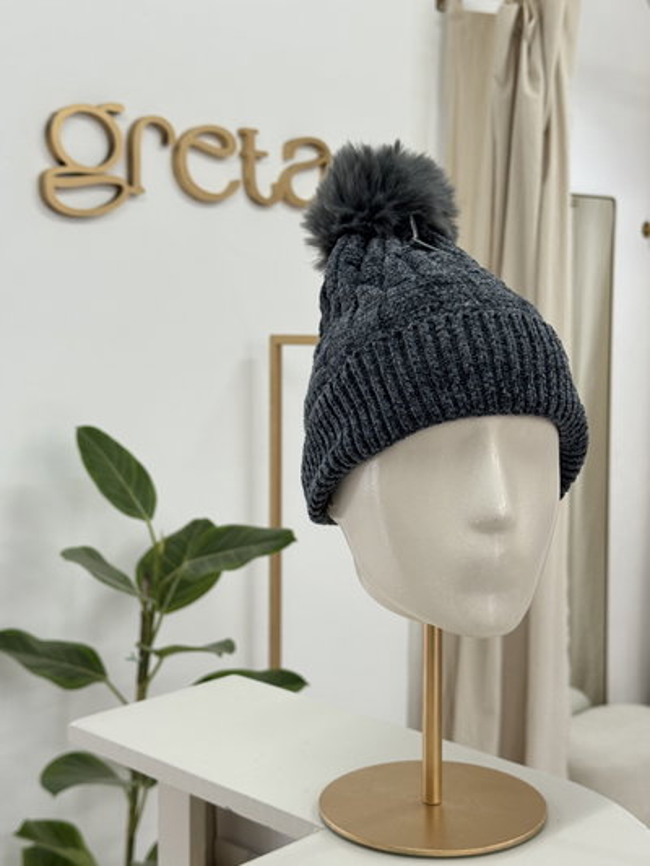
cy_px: 433
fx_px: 1201
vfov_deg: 39.6
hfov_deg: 30.3
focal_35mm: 48
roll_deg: +0.7
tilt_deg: -5.0
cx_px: 325
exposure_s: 1/100
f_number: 1.78
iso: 125
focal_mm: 6.76
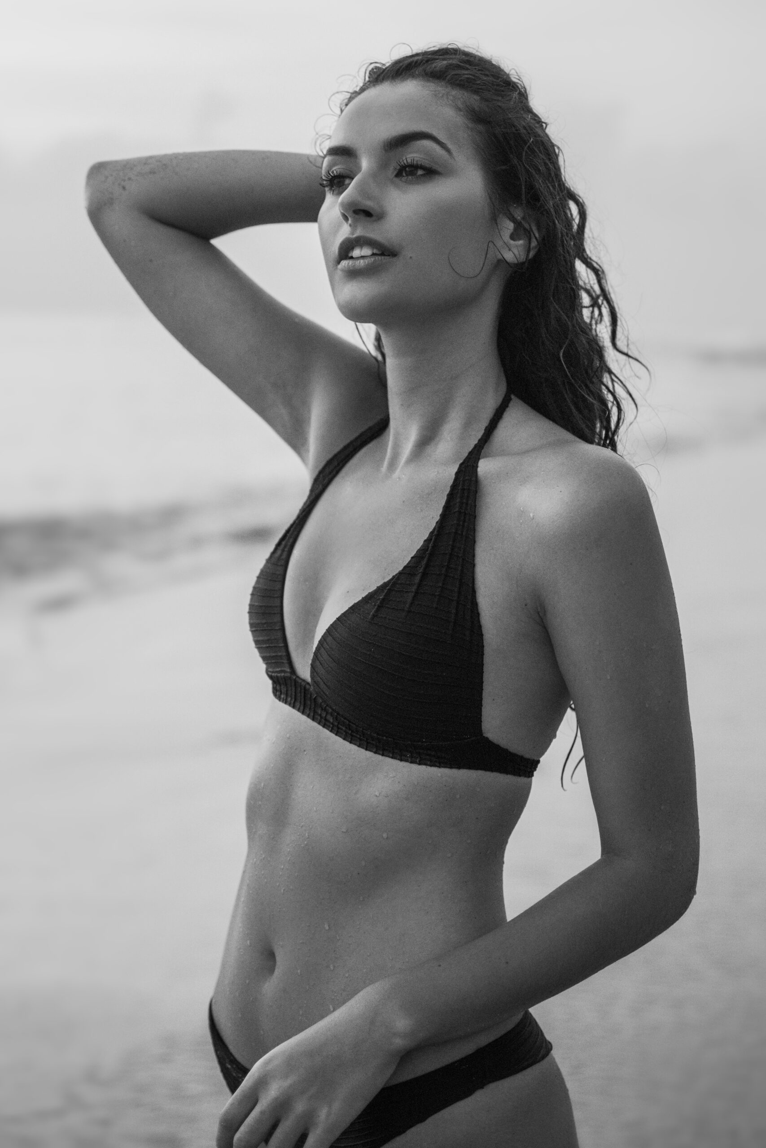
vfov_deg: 37.8
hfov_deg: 25.8
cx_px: 383
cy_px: 574
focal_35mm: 52
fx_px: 1675
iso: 2000
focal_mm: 35
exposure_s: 1/3200
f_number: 1.8
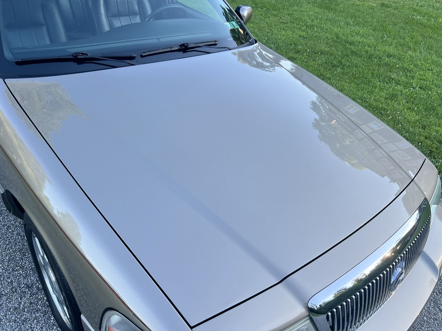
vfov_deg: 51.4
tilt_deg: -36.5
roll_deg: -6.9
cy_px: 160
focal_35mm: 27
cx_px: 217
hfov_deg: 65.3
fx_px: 345
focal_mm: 5.7
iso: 50
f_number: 1.5
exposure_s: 1/370
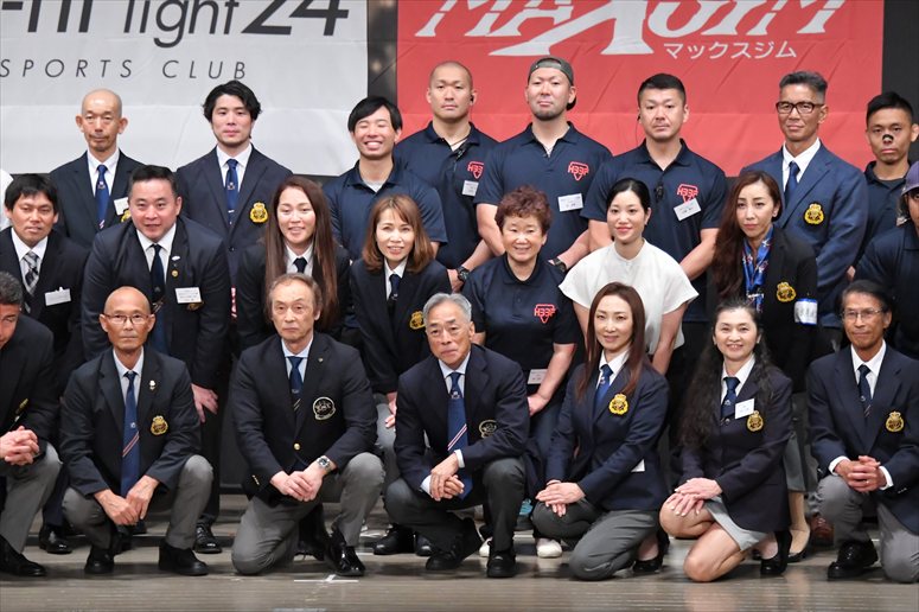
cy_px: 306
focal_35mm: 187
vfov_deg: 7.3
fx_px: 4771
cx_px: 460
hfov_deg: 11.0
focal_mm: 125
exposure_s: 1/400
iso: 6400
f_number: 5.6
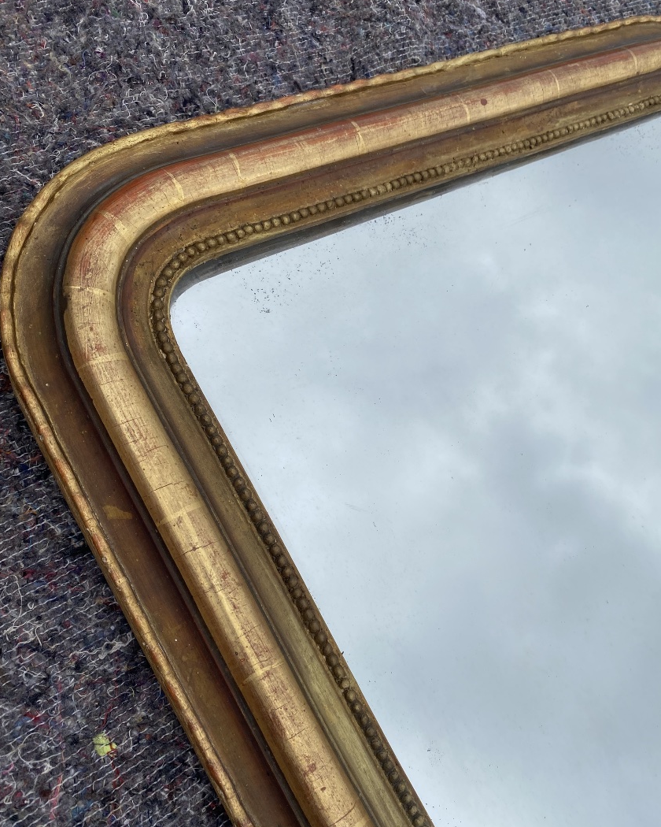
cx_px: 353
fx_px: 709
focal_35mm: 29
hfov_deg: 49.9
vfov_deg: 60.3
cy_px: 463
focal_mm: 4.25
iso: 32
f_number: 1.8
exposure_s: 1/1258
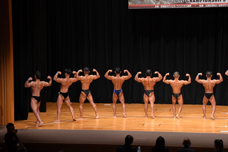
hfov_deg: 18.9
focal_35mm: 108
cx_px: 114
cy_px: 76
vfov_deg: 12.7
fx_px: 684
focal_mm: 72
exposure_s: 1/400
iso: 4000
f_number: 5.6
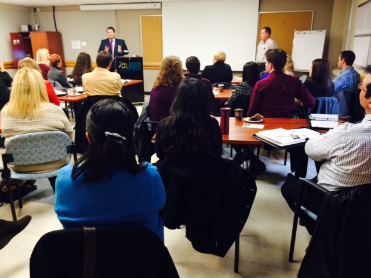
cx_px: 186
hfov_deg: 60.0
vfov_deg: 46.8
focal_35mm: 30
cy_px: 139
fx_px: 322
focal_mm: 4.12
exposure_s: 1/30
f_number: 2.2
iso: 160
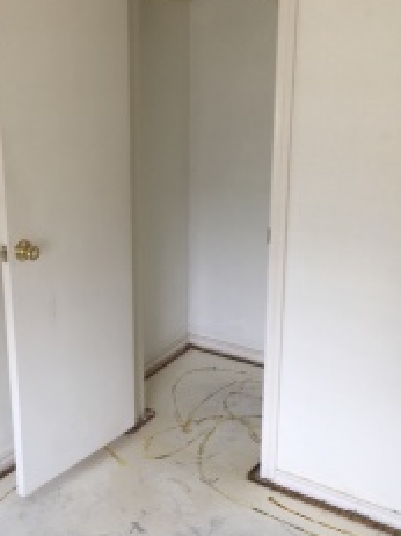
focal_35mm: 46
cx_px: 139
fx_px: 711
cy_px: 244
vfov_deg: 41.2
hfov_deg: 31.3
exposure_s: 1/60
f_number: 2.2
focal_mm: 4.15
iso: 25
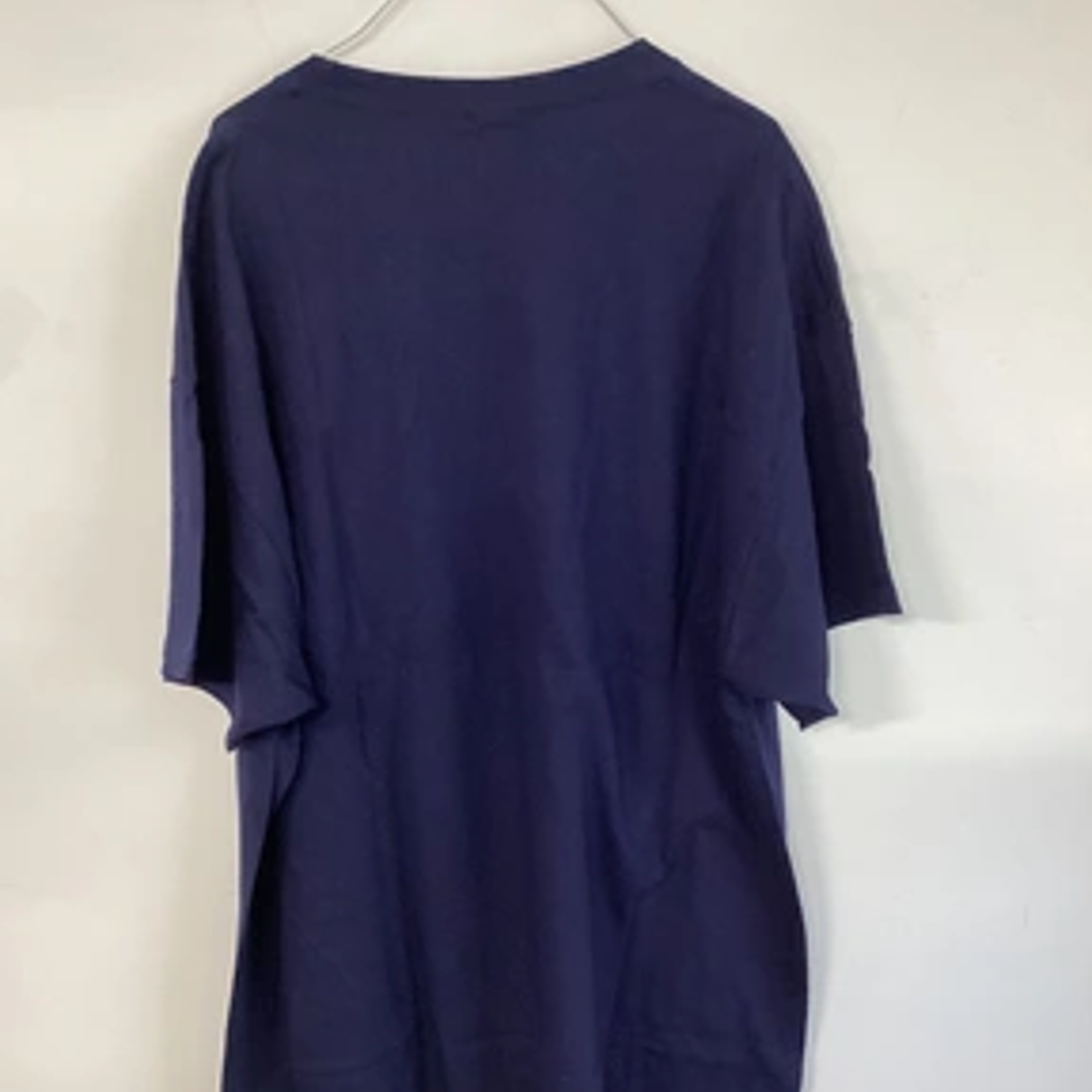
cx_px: 485
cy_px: 565
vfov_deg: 43.9
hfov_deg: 43.8
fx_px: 1356
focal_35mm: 38
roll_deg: +0.4
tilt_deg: -16.1
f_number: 2.4
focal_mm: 3.3
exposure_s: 1/60
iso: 200
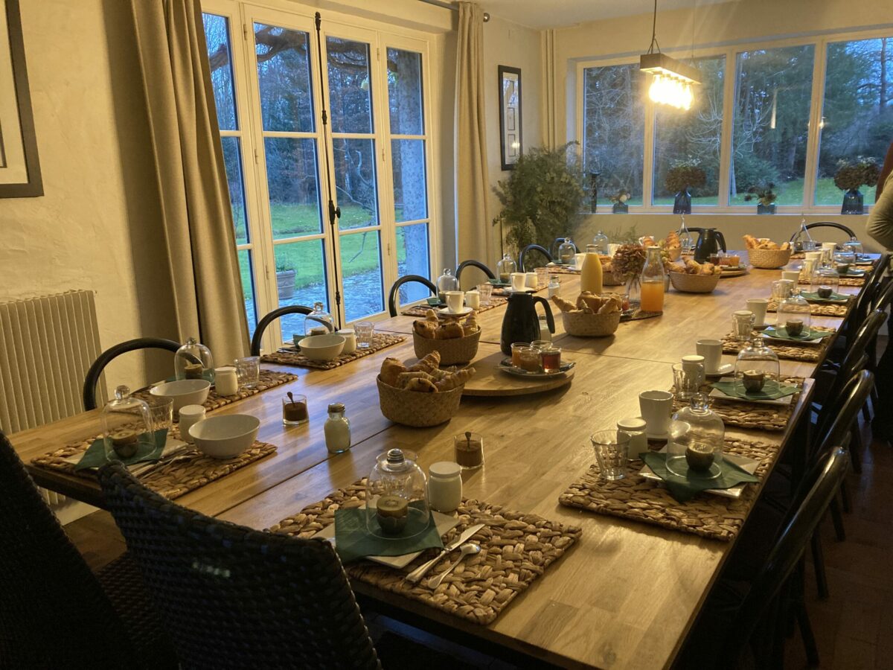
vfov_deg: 49.7
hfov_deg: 63.4
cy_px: 335
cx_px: 446
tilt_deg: -12.2
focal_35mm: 28
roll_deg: +1.4
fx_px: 722
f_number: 1.8
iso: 320
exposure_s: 1/50
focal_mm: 3.99
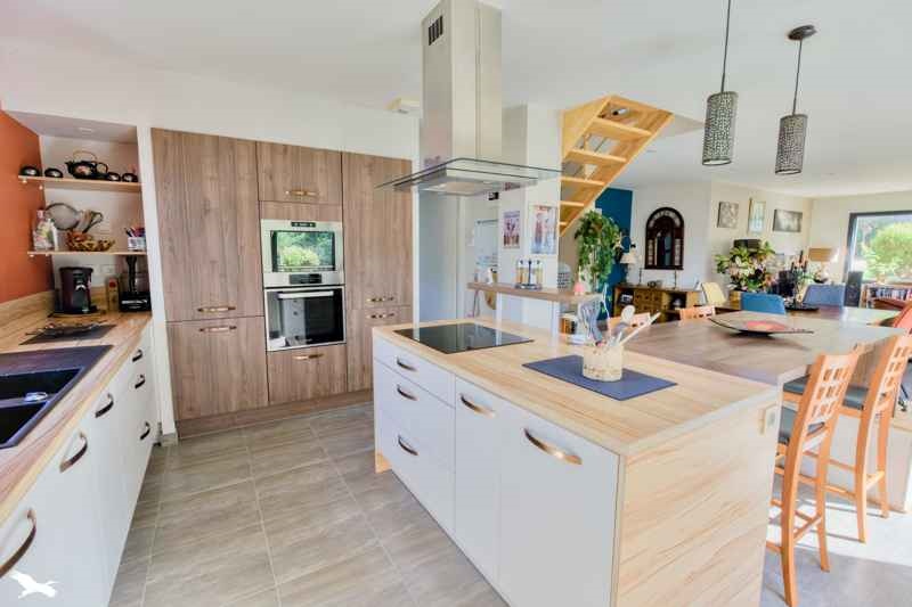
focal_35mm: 16
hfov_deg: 96.7
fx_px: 405
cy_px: 304
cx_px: 456
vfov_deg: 73.7
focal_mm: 16
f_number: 8
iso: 800
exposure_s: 1/320
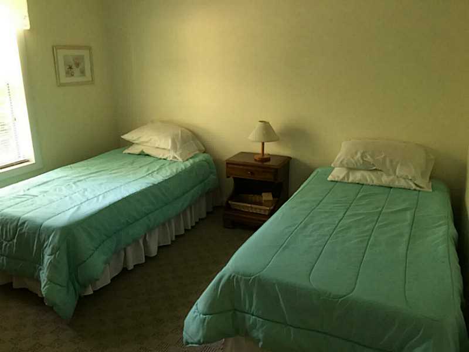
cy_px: 176
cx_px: 234
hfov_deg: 61.7
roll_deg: -0.3
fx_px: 393
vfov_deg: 48.2
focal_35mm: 29
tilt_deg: -16.9
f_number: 2.2
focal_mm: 4.15
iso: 125
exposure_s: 1/15
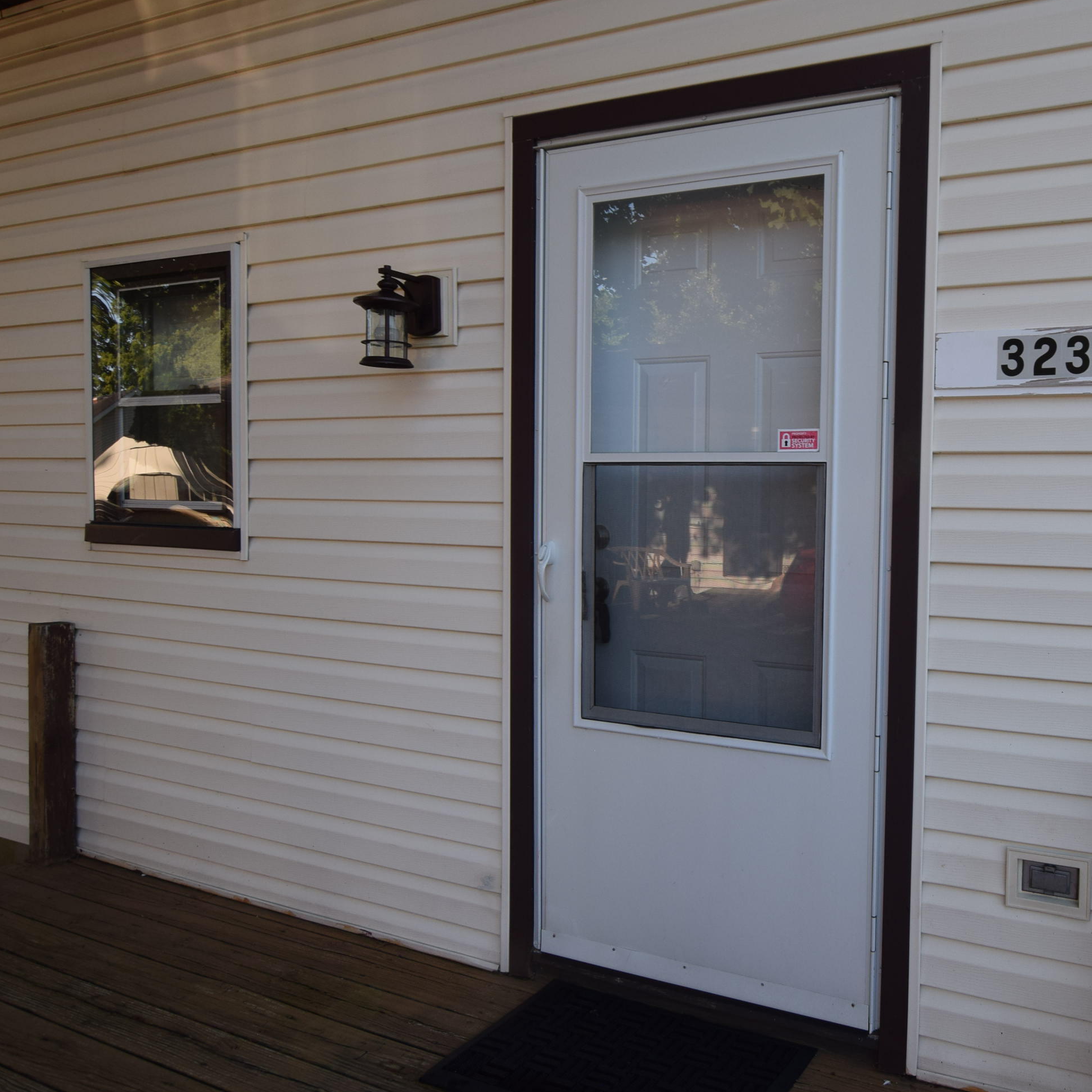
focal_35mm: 26
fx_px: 916
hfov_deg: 58.0
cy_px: 535
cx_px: 835
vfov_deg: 61.6
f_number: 7.1
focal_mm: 13
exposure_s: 1/200
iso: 400
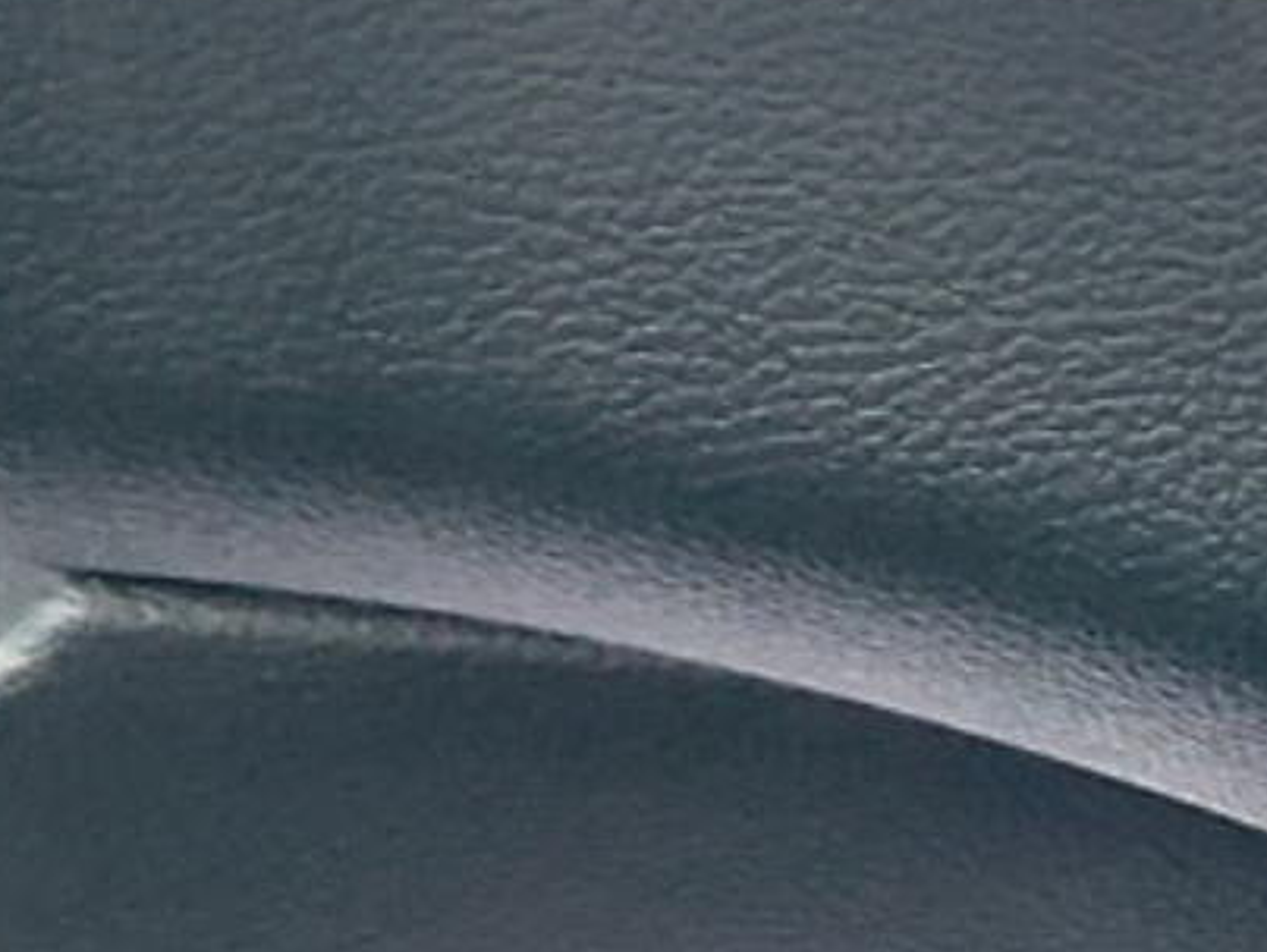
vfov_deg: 12.1
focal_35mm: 119
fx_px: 4359
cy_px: -298
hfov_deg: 14.5
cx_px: 2273
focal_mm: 3
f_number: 1.8
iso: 80
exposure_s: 1/60
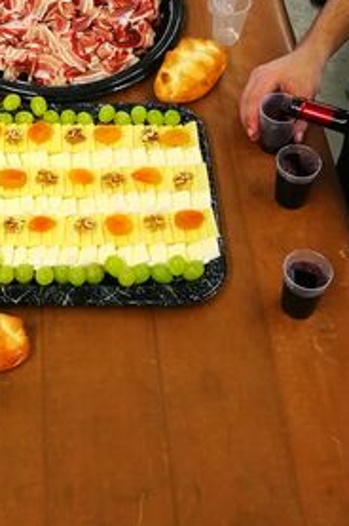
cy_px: 82
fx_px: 977
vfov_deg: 29.2
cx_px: 35
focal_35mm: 67
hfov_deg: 19.9
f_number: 2.2
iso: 250
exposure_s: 1/33.3
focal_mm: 4.5
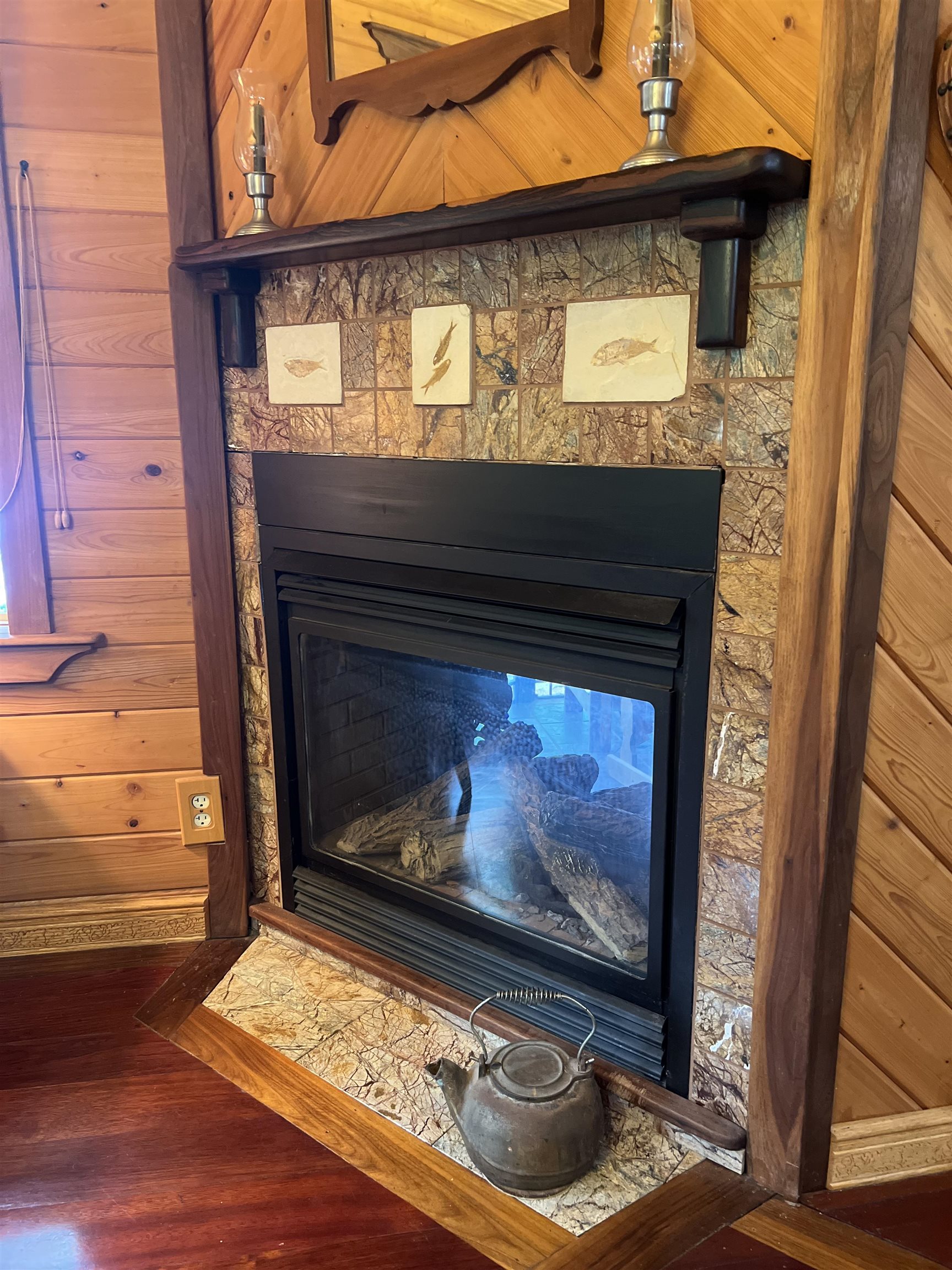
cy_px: 635
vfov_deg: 67.3
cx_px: 476
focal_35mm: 26
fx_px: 953
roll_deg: -0.3
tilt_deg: -13.5
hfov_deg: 53.1
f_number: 1.5
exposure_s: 1/40
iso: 500
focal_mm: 5.7
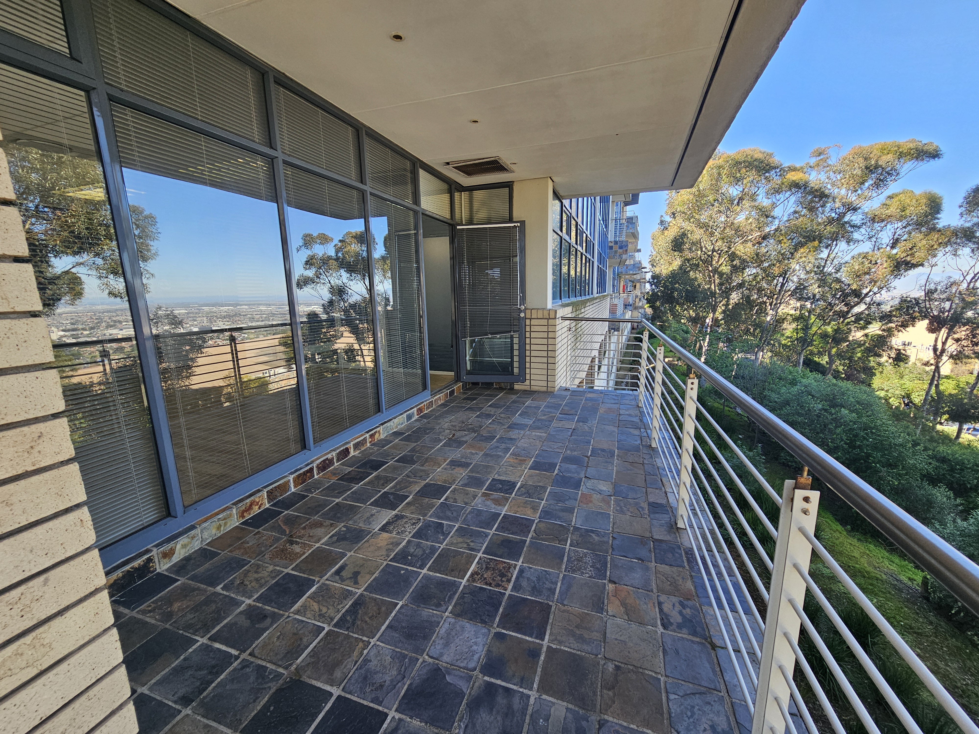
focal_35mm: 13
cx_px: 490
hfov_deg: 106.2
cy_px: 367
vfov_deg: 89.9
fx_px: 368
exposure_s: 1/182
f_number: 2.2
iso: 50
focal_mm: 2.2
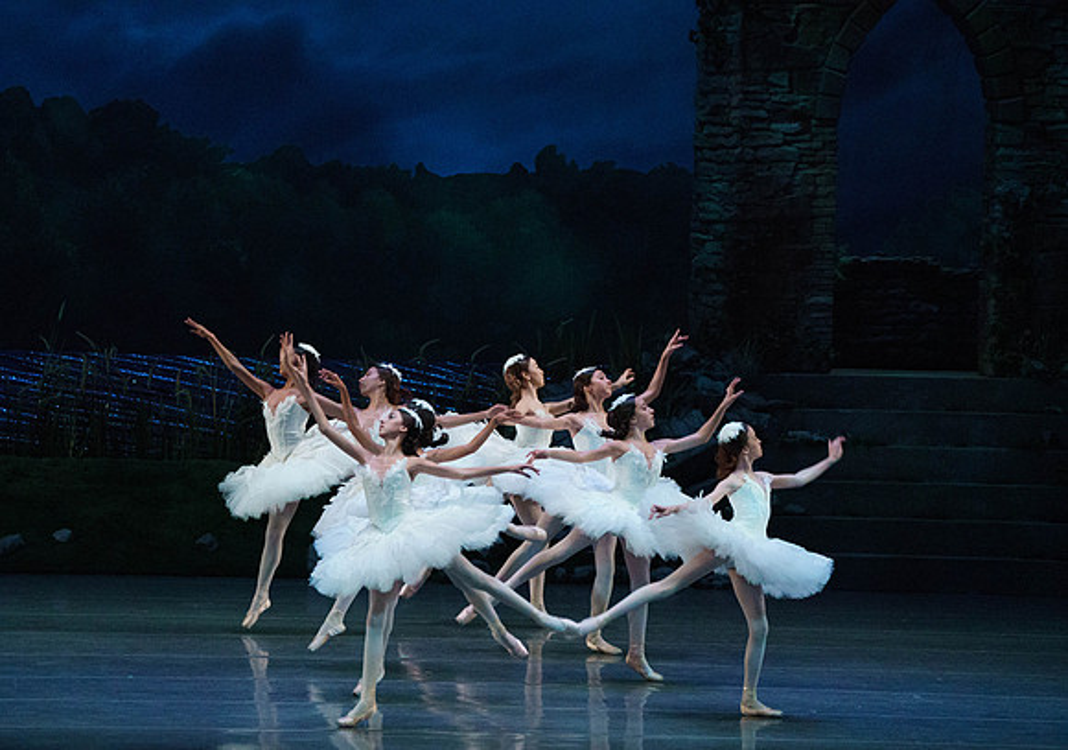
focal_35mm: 238
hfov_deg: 8.5
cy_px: 405
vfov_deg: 6.0
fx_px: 7163
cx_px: 480
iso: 8000
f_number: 5.6
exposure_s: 1/250
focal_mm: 212
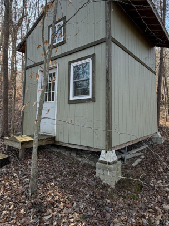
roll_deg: -0.3
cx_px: 94
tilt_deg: +6.1
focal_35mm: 23
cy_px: 99
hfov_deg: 58.7
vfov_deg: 73.7
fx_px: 150
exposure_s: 1/141
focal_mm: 2.22
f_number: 2.2
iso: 40
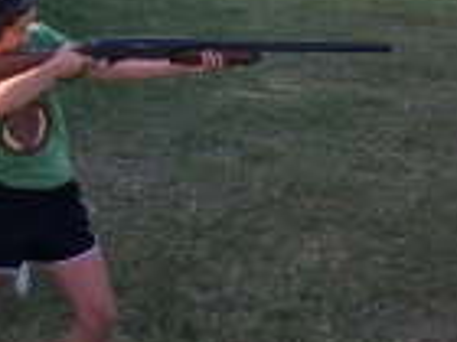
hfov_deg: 24.6
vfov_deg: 19.3
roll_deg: +0.2
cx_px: 10
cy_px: 107
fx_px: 1003
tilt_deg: -12.0
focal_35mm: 76
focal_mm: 4.15
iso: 25
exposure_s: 1/206
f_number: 2.2
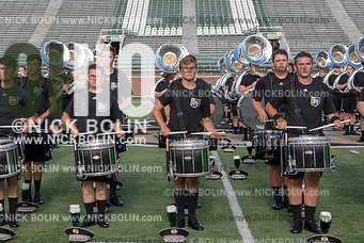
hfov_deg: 23.6
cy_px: 94
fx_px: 860
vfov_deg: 16.1
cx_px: 79
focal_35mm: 85
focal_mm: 50
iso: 100
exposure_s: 1/400
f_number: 5.6
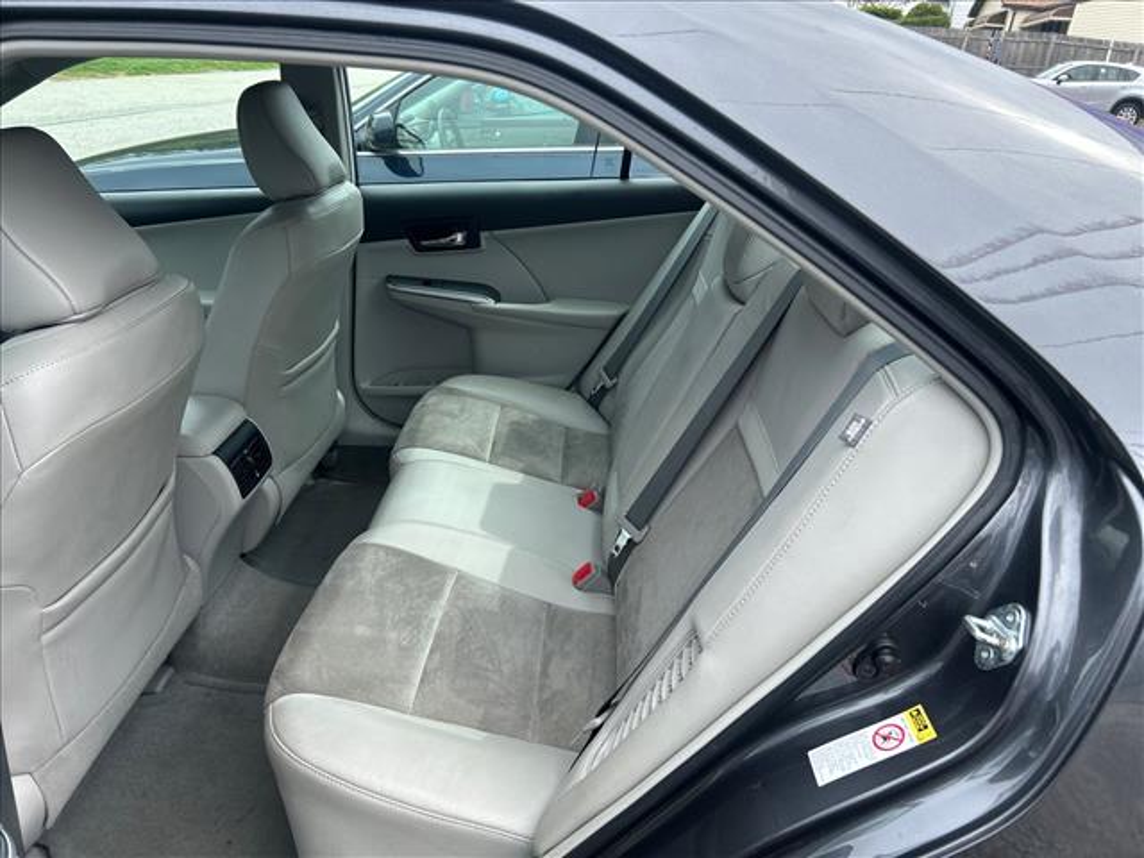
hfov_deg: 67.3
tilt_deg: -21.9
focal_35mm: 26
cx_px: 572
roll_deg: -5.4
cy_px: 429
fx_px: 859
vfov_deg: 53.1
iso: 50
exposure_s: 1/1000
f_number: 1.5
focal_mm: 5.7
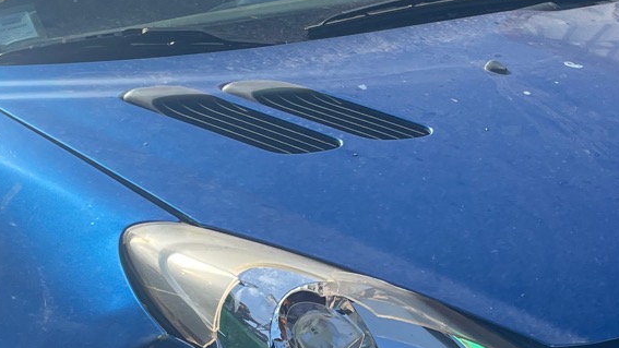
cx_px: 312
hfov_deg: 23.7
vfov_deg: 13.3
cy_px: 301
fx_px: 1477
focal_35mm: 90
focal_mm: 4.2
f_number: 1.6
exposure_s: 1/1553
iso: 32
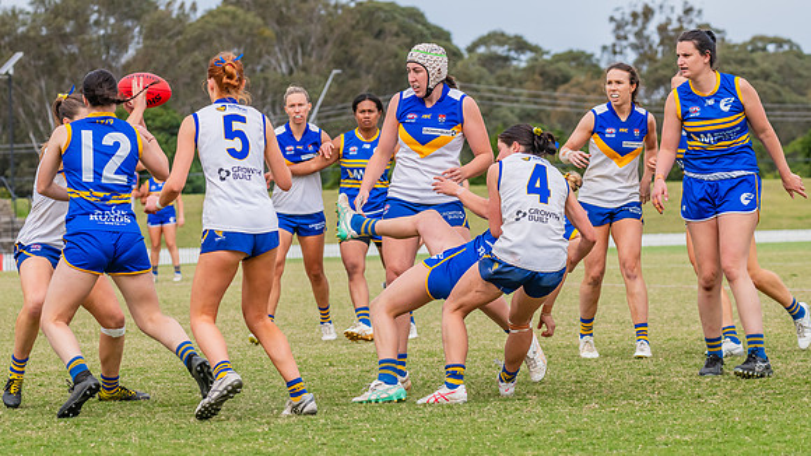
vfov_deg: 6.5
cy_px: 279
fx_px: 3988
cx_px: 399
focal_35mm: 185
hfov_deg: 11.6
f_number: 9
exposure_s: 1/1250
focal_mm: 170
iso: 800
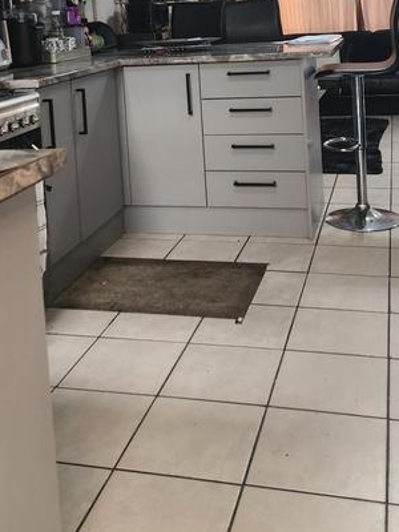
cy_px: 56
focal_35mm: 46
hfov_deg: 31.5
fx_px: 707
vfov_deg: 38.5
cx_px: 210
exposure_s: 1/33.3
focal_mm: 6.4
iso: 640
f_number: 1.8
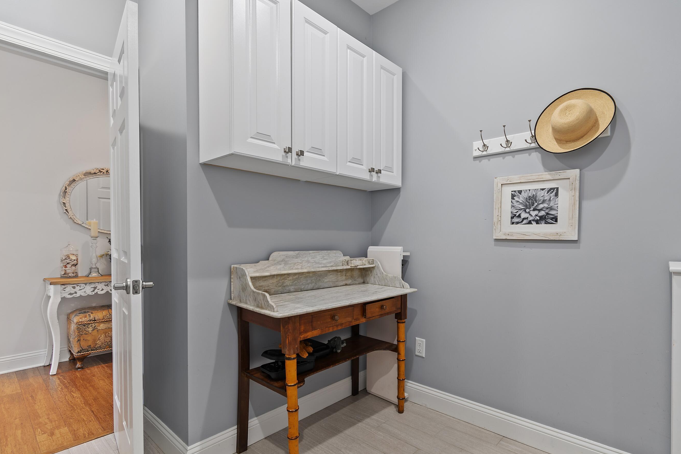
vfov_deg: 70.3
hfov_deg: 92.9
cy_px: 248
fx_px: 322
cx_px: 380
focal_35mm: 17
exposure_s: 1/2
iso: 100
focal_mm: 10
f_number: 4.5
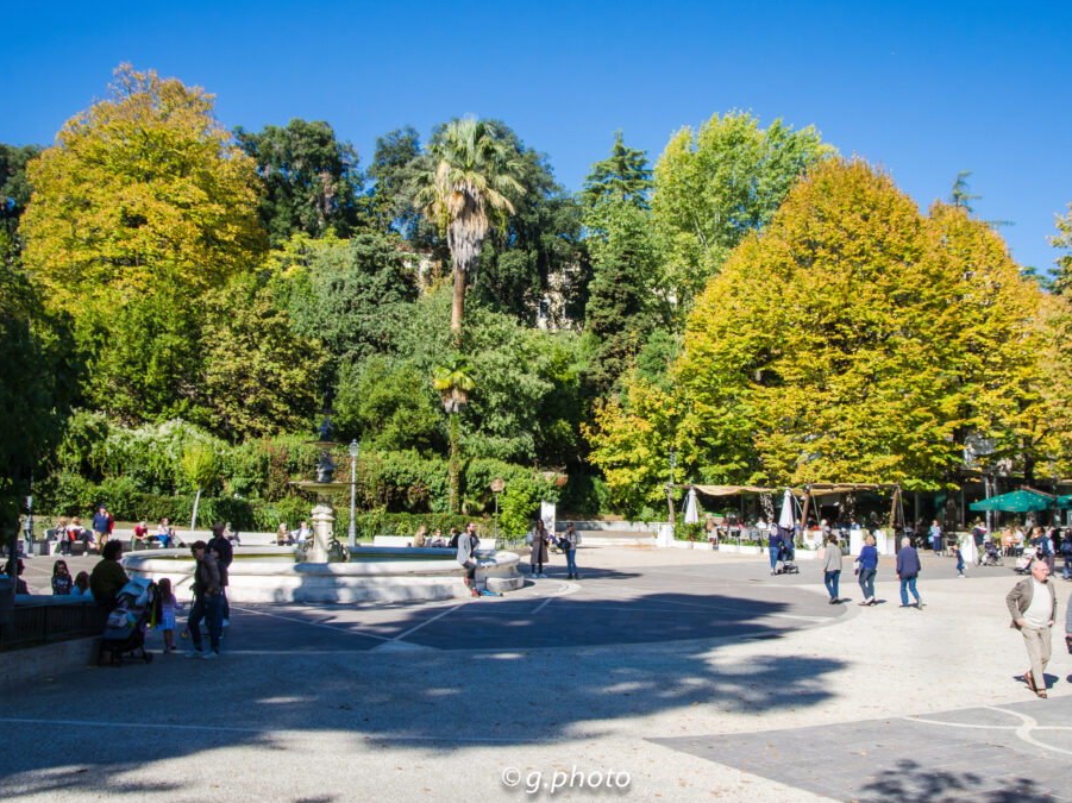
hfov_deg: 51.3
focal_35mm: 36
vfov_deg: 39.6
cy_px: 401
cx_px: 566
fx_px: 1114
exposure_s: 1/200
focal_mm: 22
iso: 200
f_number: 13
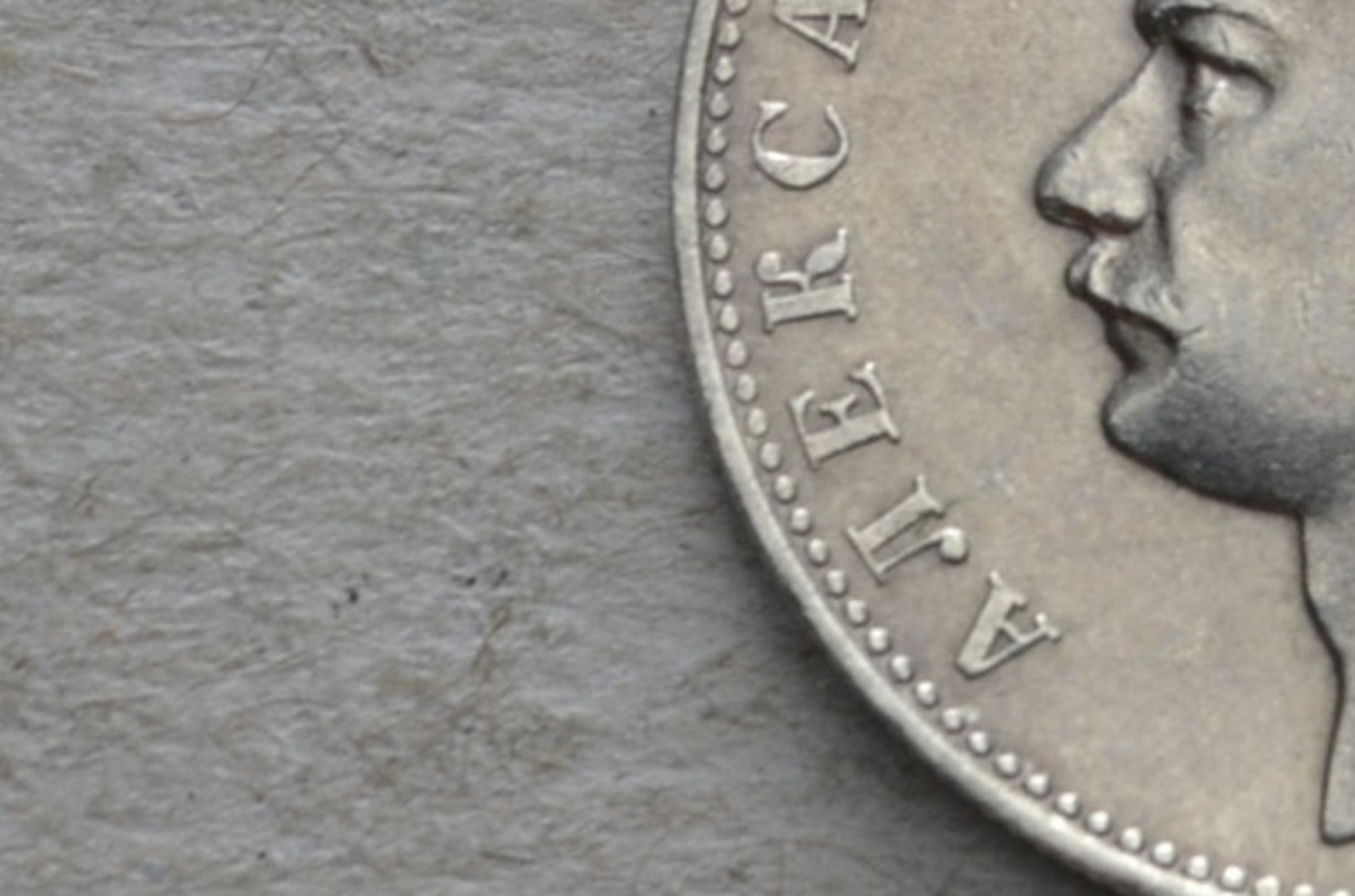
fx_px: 12543
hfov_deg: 6.1
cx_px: 2361
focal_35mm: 334
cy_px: -574
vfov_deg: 4.1
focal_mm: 55
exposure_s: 1/200
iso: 400
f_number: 14
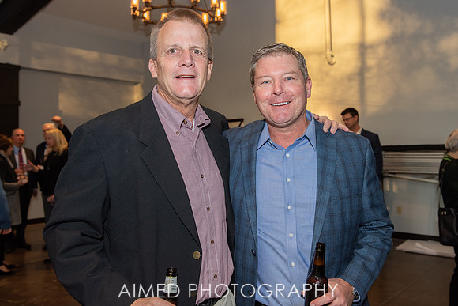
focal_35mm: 36
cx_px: 245
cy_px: 135
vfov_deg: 36.8
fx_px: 458
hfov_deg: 53.1
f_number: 4
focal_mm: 32
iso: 640
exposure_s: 1/250
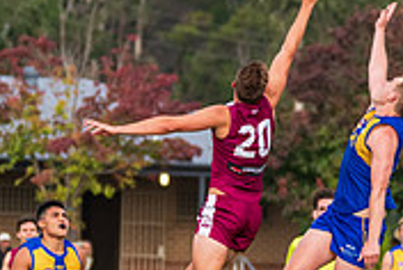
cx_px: 245
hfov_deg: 2.8
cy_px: 228
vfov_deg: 1.9
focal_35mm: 724
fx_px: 8118
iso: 800
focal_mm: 220
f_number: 5.6
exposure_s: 1/1600
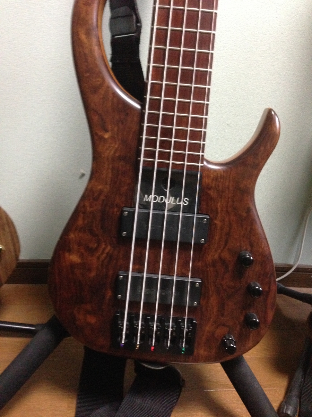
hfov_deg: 42.9
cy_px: 208
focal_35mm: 33
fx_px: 397
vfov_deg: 55.4
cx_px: 156
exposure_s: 1/15
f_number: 2.4
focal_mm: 4.12
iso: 640
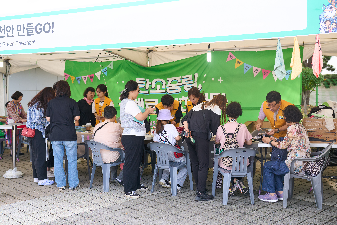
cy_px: 112
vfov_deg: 33.4
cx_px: 168
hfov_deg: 48.5
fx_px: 374
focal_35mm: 40
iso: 400
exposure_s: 1/320
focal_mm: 40
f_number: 4.5
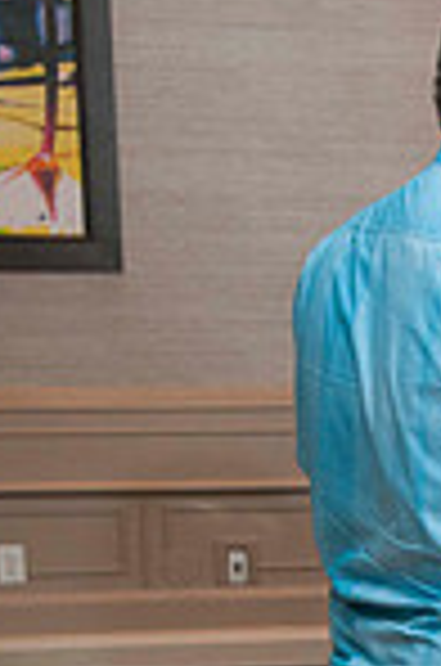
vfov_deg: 15.7
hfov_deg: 10.3
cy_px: 688
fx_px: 2363
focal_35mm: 128
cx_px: 641
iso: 800
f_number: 5.6
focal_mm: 28
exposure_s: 1/60
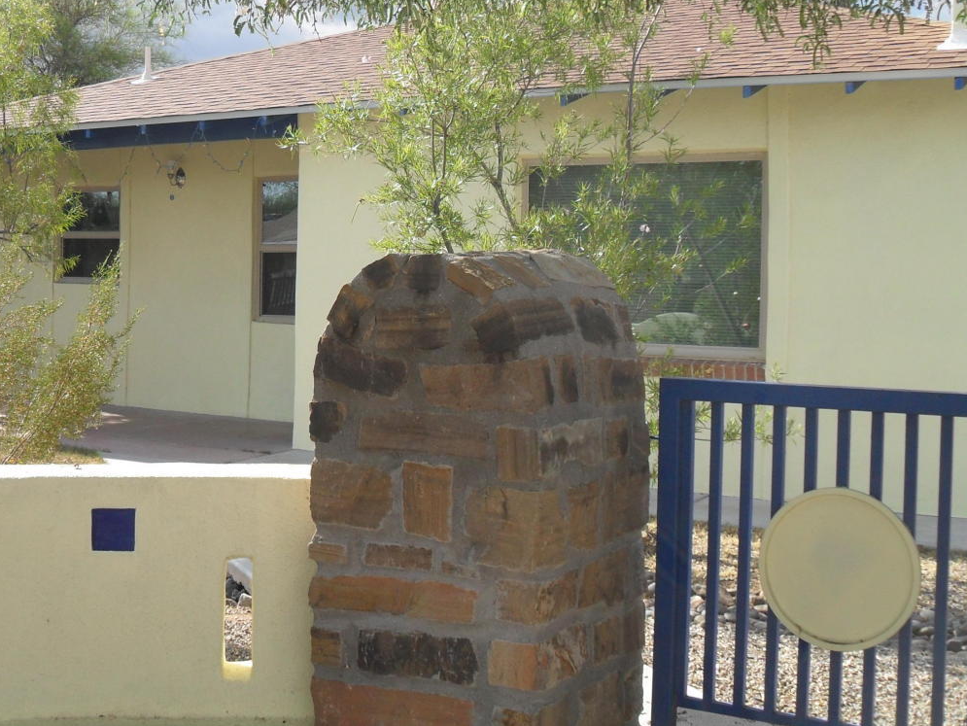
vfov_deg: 30.1
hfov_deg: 39.4
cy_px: 246
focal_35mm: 48
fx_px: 1341
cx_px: 363
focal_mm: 6.2
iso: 100
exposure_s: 1/60
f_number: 8.9
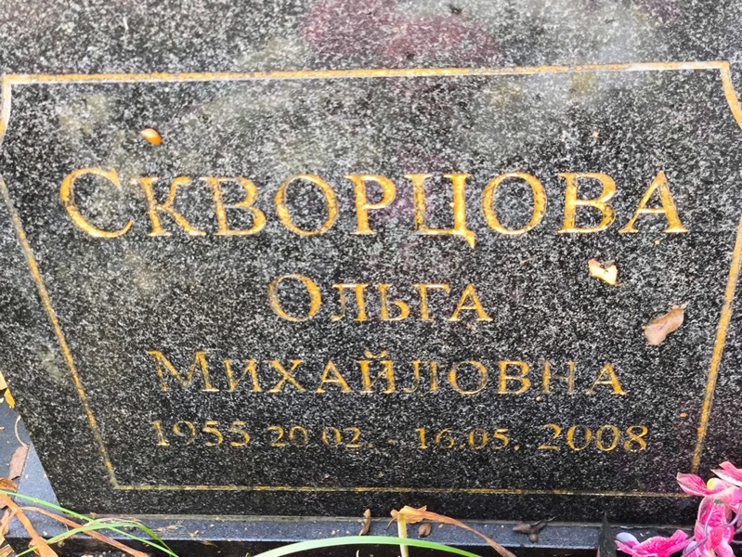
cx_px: 371
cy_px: 278
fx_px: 1072
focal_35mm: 50
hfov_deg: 38.2
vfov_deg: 29.1
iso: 160
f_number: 1.7
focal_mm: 4.71
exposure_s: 1/60
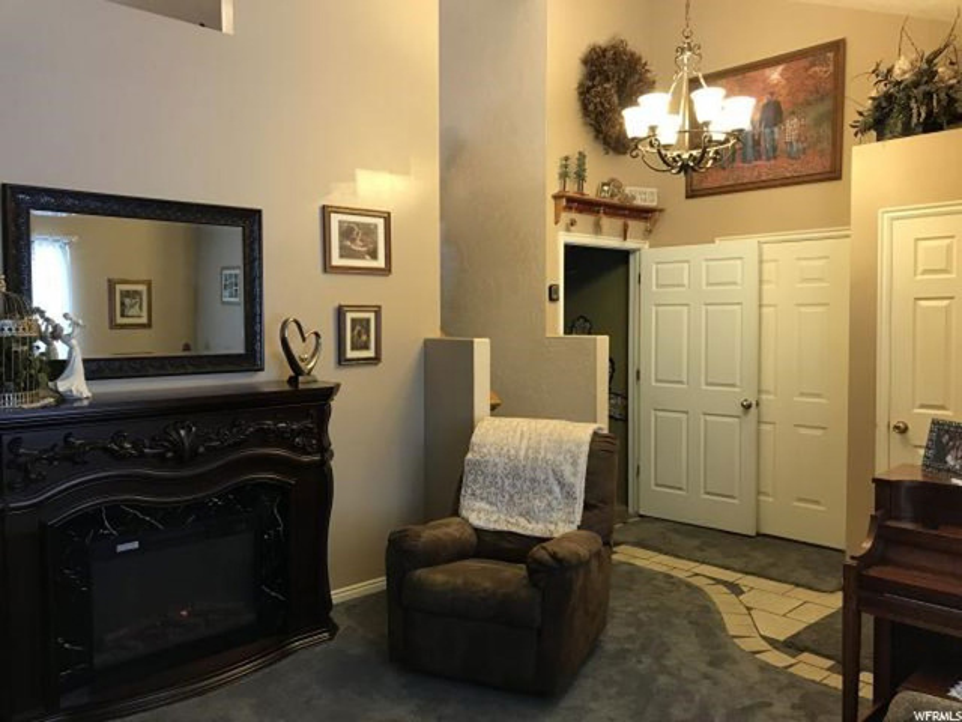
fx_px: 778
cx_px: 481
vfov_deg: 49.7
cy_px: 361
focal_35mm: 28
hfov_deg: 63.4
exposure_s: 1/15
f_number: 1.8
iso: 40
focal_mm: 3.99
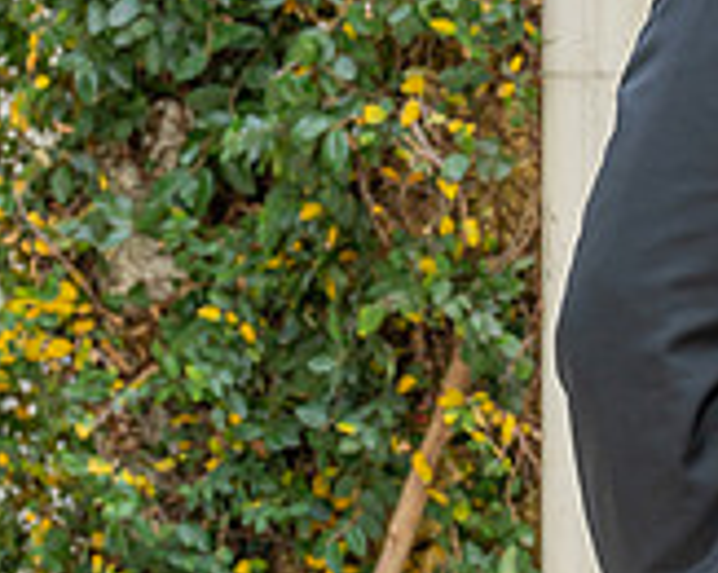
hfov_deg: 10.5
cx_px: 1225
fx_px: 3693
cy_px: 245
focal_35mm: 174
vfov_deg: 8.9
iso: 200
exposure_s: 1/200
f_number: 5
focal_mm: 52
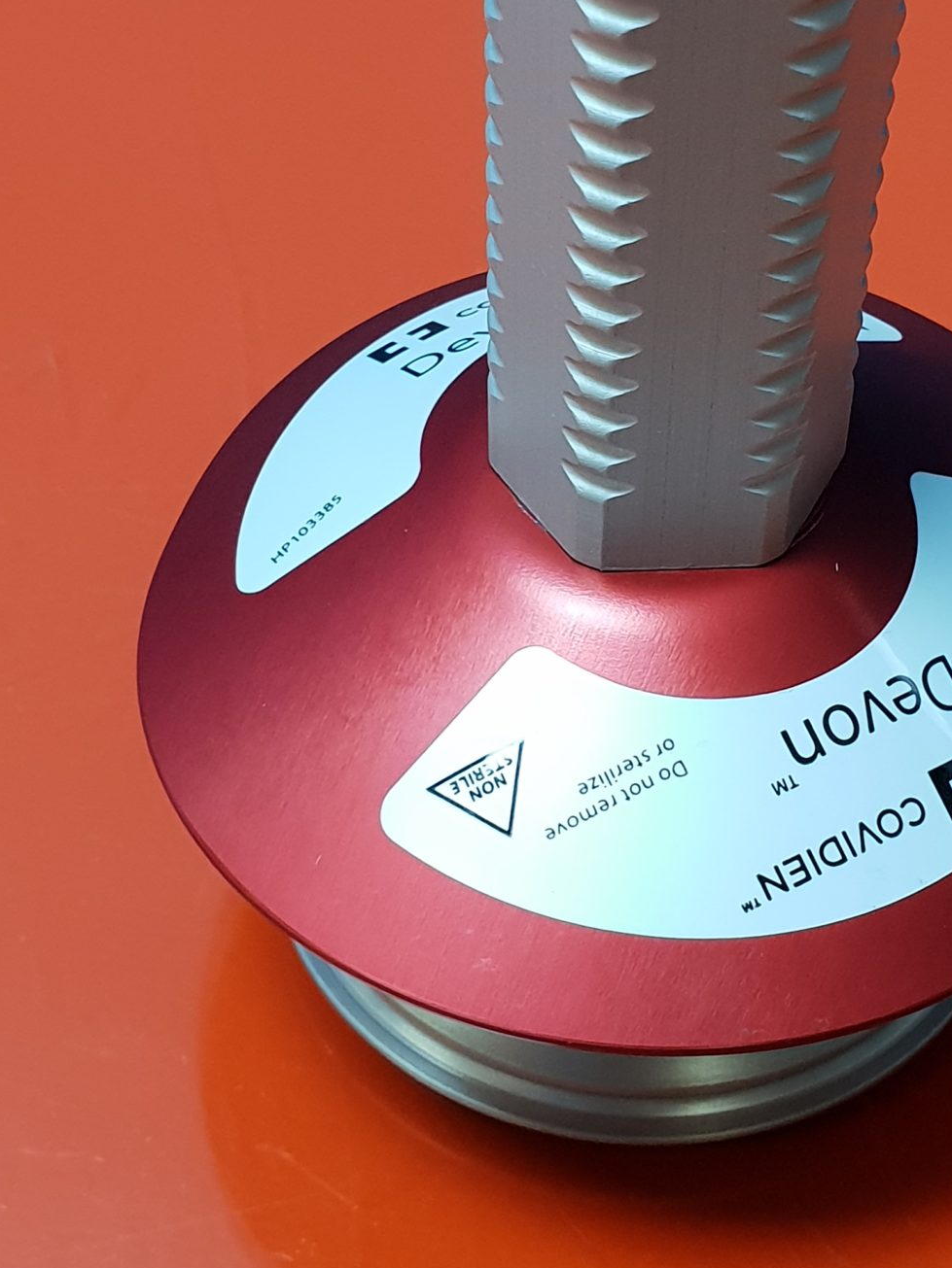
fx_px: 1870
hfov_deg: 28.3
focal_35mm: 51
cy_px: 412
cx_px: 681
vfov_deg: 37.1
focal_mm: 4.3
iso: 200
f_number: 2.4
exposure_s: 1/50
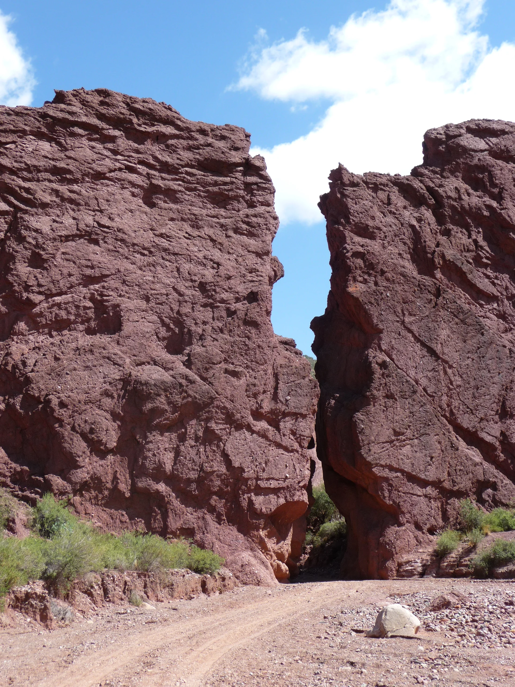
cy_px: 344
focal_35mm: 50
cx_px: 258
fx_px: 992
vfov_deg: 38.2
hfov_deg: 29.1
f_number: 4.2
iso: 100
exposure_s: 1/400
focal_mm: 8.5
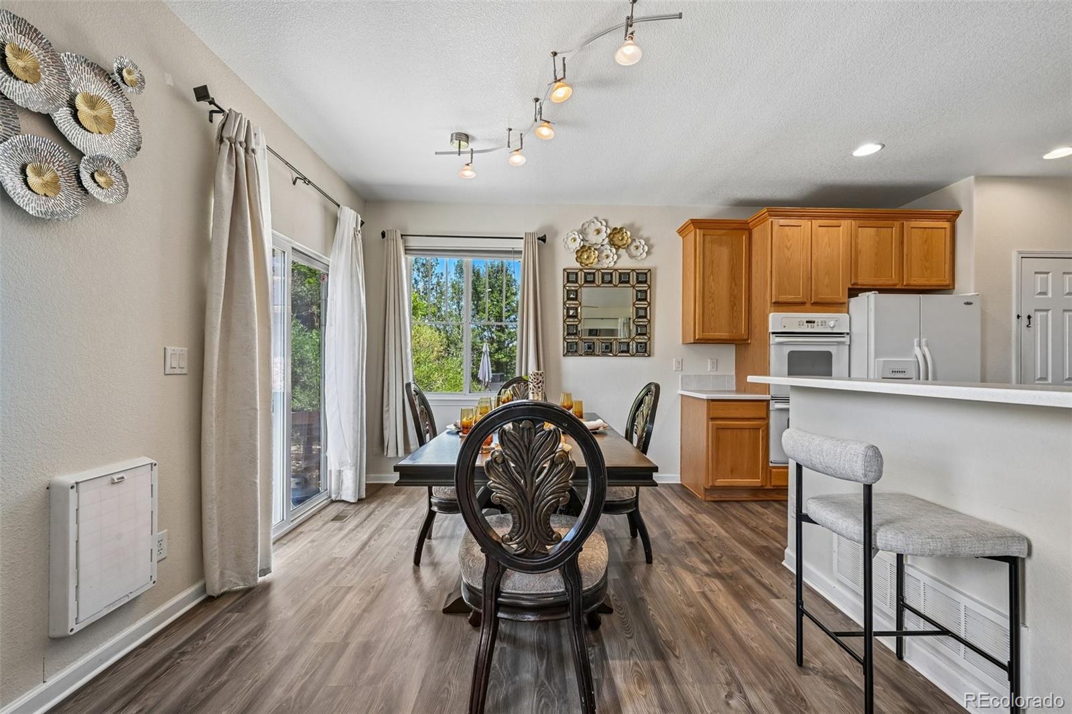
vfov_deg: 81.2
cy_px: 357
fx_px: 417
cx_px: 536
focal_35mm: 14
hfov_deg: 104.3
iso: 180
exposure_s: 1/15
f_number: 10
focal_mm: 14
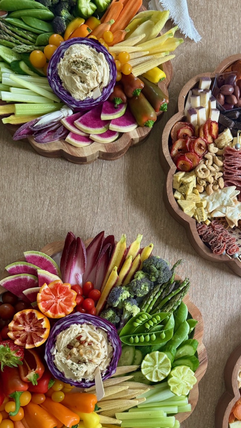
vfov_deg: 54.6
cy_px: 269
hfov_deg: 32.1
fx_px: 409
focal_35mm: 36
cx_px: 188
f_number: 1.78
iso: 320
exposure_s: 1/60
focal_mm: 6.76
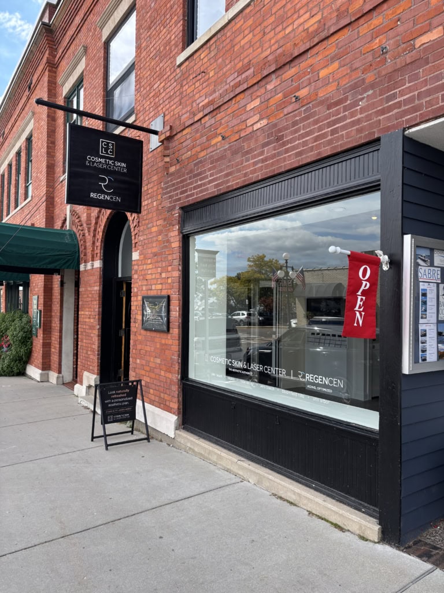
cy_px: 296
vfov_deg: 67.3
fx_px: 445
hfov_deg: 53.1
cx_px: 222
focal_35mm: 26
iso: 50
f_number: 1.6
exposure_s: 1/935
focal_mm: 6
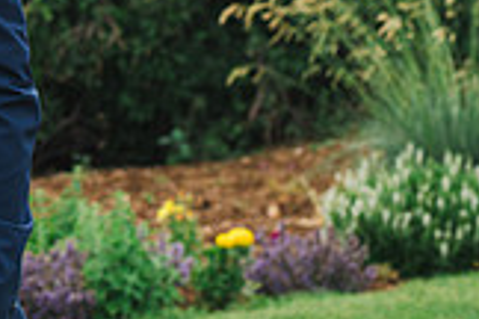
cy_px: -207
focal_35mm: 188
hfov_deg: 10.4
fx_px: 2501
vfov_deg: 7.2
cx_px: -340
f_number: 5
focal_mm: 50
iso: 500
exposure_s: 1/800
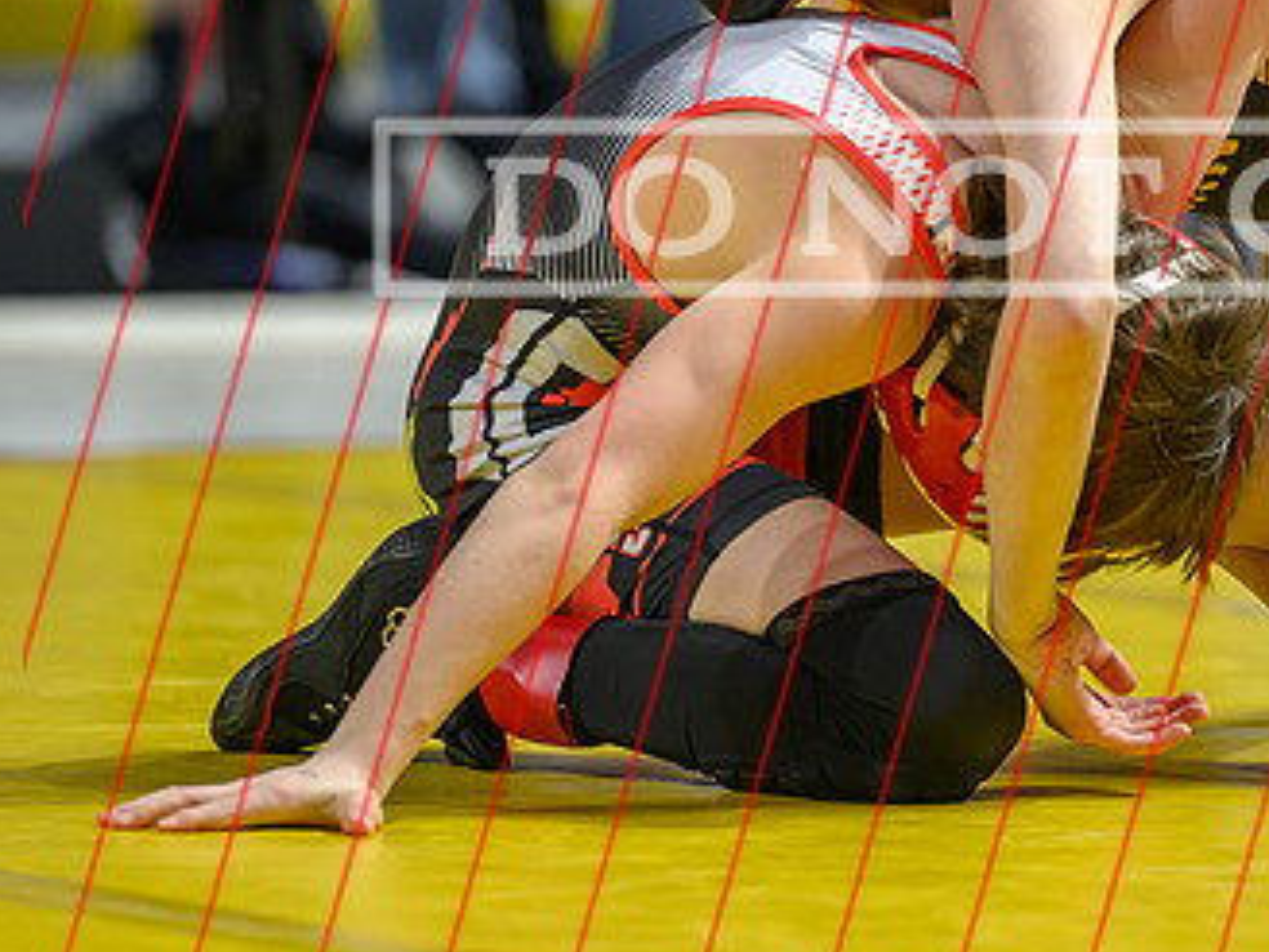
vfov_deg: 3.5
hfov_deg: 4.7
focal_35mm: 422
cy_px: 218
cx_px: 947
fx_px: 15470
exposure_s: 1/800
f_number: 2.8
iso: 2800
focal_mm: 200
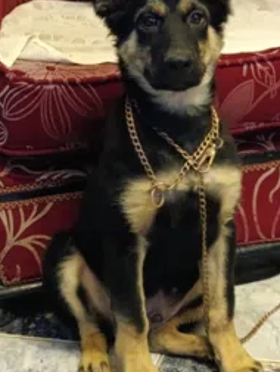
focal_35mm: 79
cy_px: 181
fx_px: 851
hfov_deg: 18.7
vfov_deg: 24.7
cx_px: 167
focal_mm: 4.71
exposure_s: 1/14.3
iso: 4000
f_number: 1.7
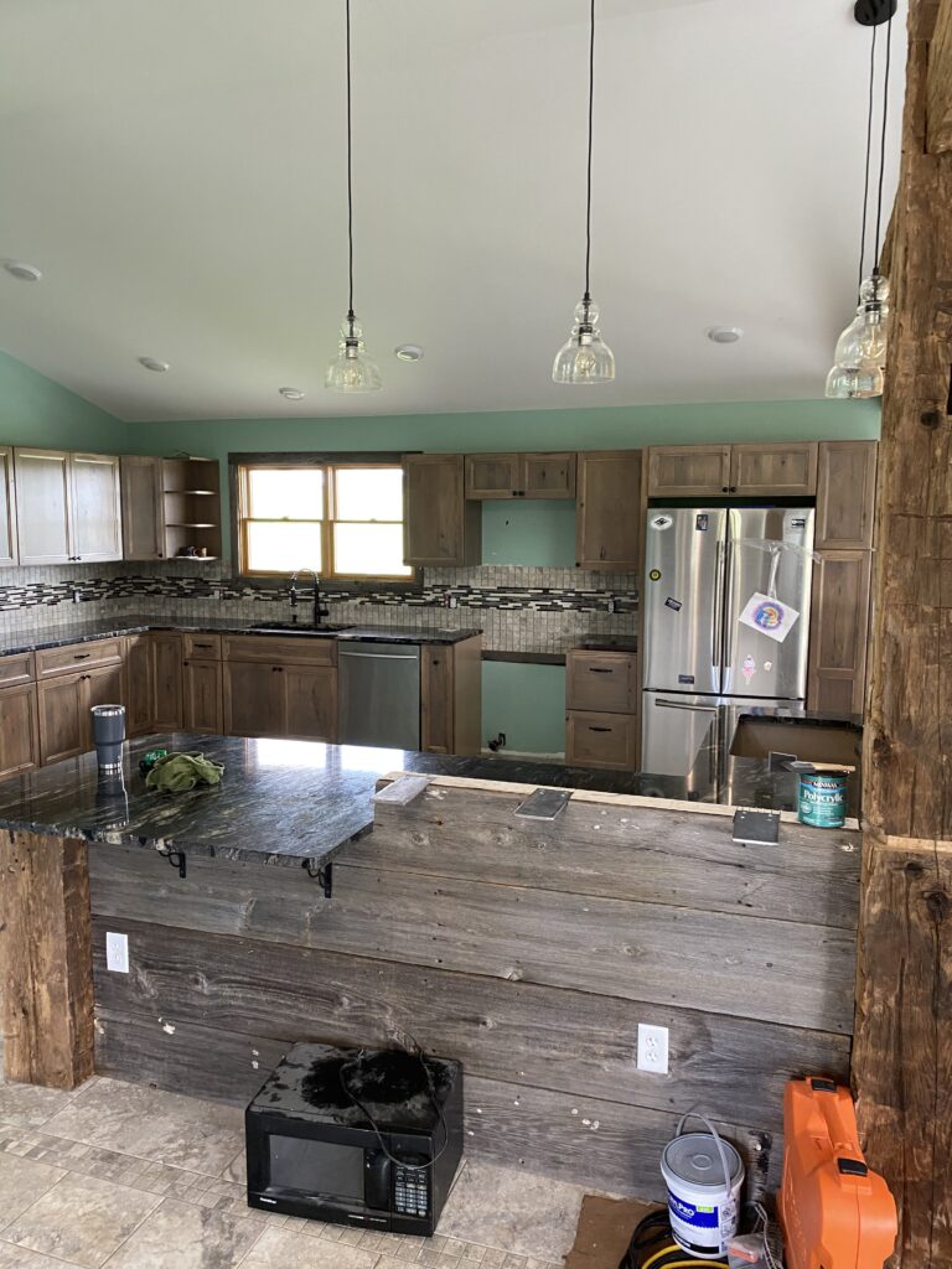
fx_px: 953
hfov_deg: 53.1
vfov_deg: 67.3
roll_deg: +0.1
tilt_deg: -6.8
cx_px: 476
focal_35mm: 26
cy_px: 634
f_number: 1.8
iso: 250
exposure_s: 1/60
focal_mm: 4.25
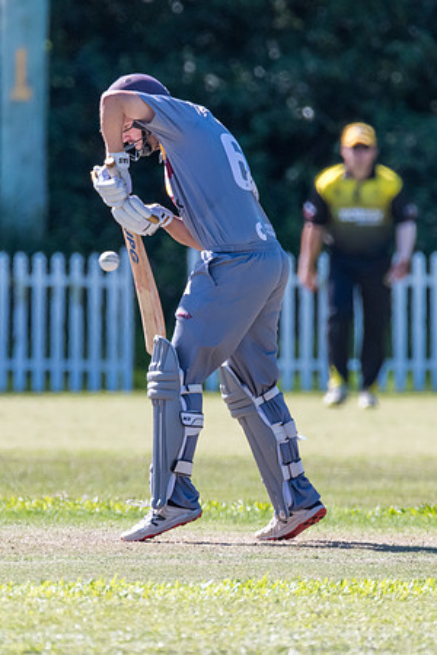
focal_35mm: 1114
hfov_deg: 1.2
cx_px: 181
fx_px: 20284
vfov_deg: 1.9
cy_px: 344
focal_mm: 600
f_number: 6.3
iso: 1100
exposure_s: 1/2000
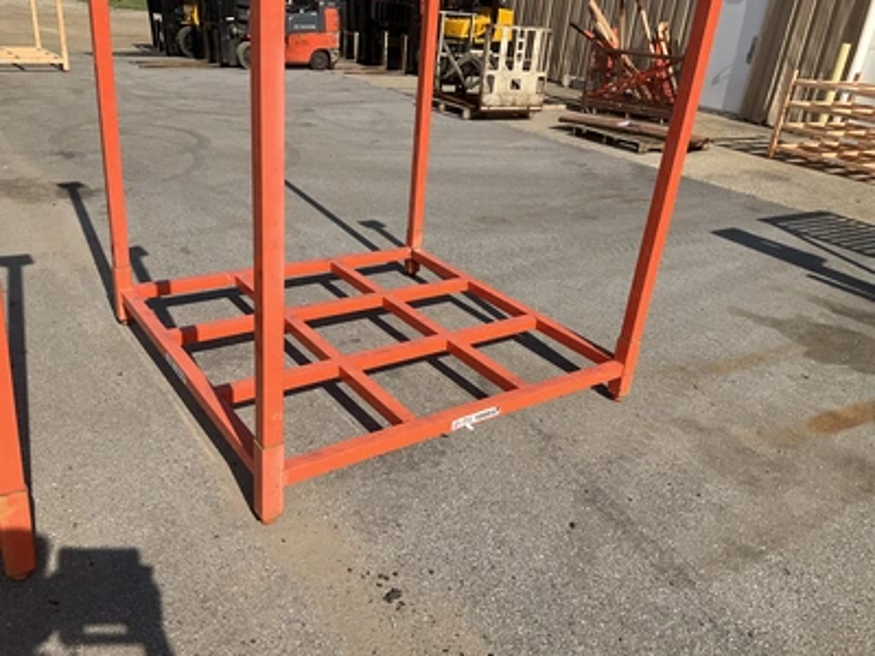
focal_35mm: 29
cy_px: 328
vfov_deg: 48.2
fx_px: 733
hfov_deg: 61.7
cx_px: 438
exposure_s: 1/2427
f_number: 1.8
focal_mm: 3
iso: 25
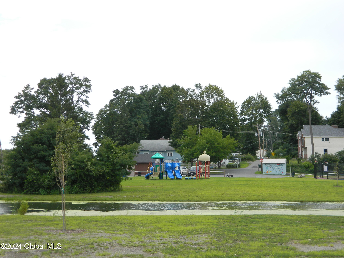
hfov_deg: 27.8
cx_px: 172
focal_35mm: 70
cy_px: 129
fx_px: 696
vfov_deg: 21.0
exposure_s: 1/320
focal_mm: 12.6
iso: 110
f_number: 4
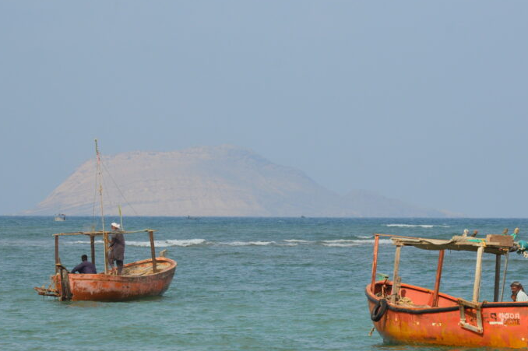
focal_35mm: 238
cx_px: 327
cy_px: 249
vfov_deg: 5.8
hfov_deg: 8.7
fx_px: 3484
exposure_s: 1/500
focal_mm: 105
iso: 400
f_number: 11
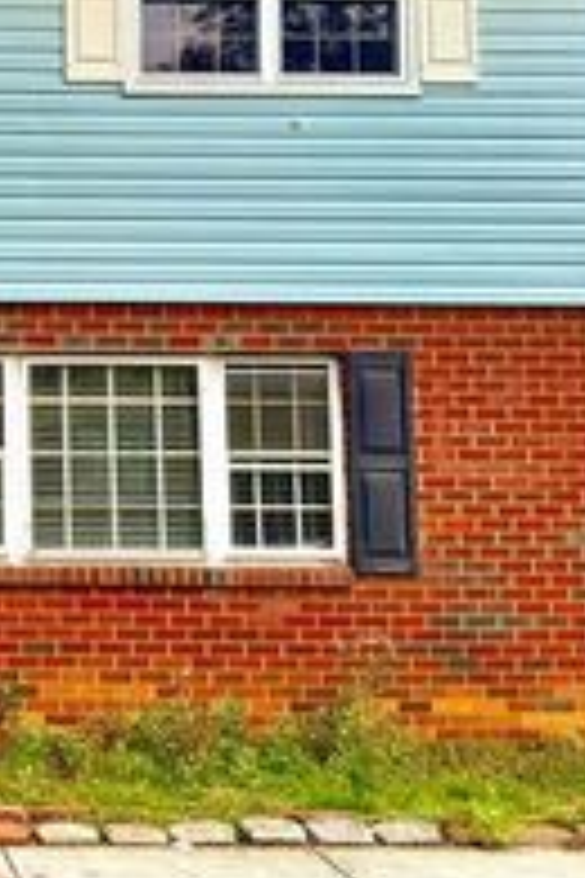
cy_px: 259
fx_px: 1560
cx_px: -180
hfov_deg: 19.5
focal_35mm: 64
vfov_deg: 31.1
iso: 80
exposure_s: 1/1271
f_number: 1.78
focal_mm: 6.76
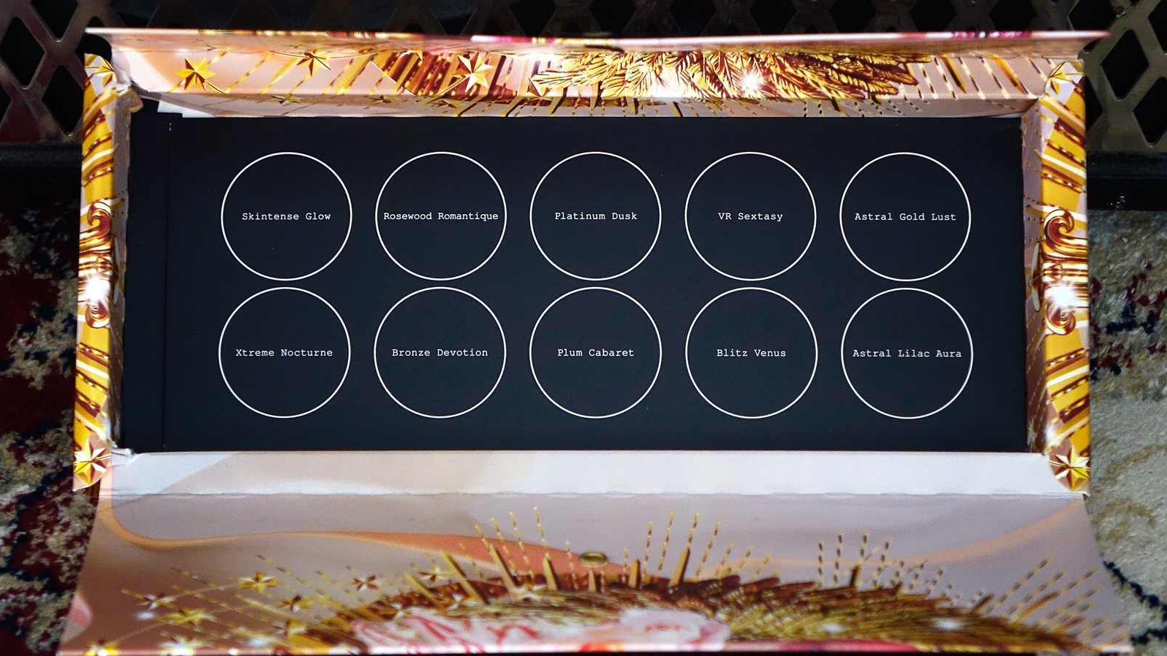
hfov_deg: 20.4
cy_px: 374
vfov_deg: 11.5
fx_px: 3249
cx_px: 583
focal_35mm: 105
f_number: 2.8
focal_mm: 36.77
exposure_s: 1/125
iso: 800
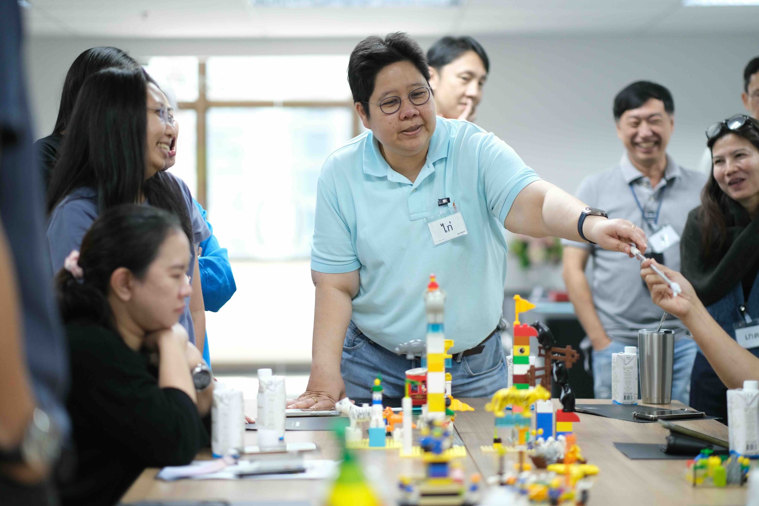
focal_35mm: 84
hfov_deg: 24.2
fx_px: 1771
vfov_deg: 16.3
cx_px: 380
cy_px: 253
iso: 1000
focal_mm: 56
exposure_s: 1/500
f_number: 1.2
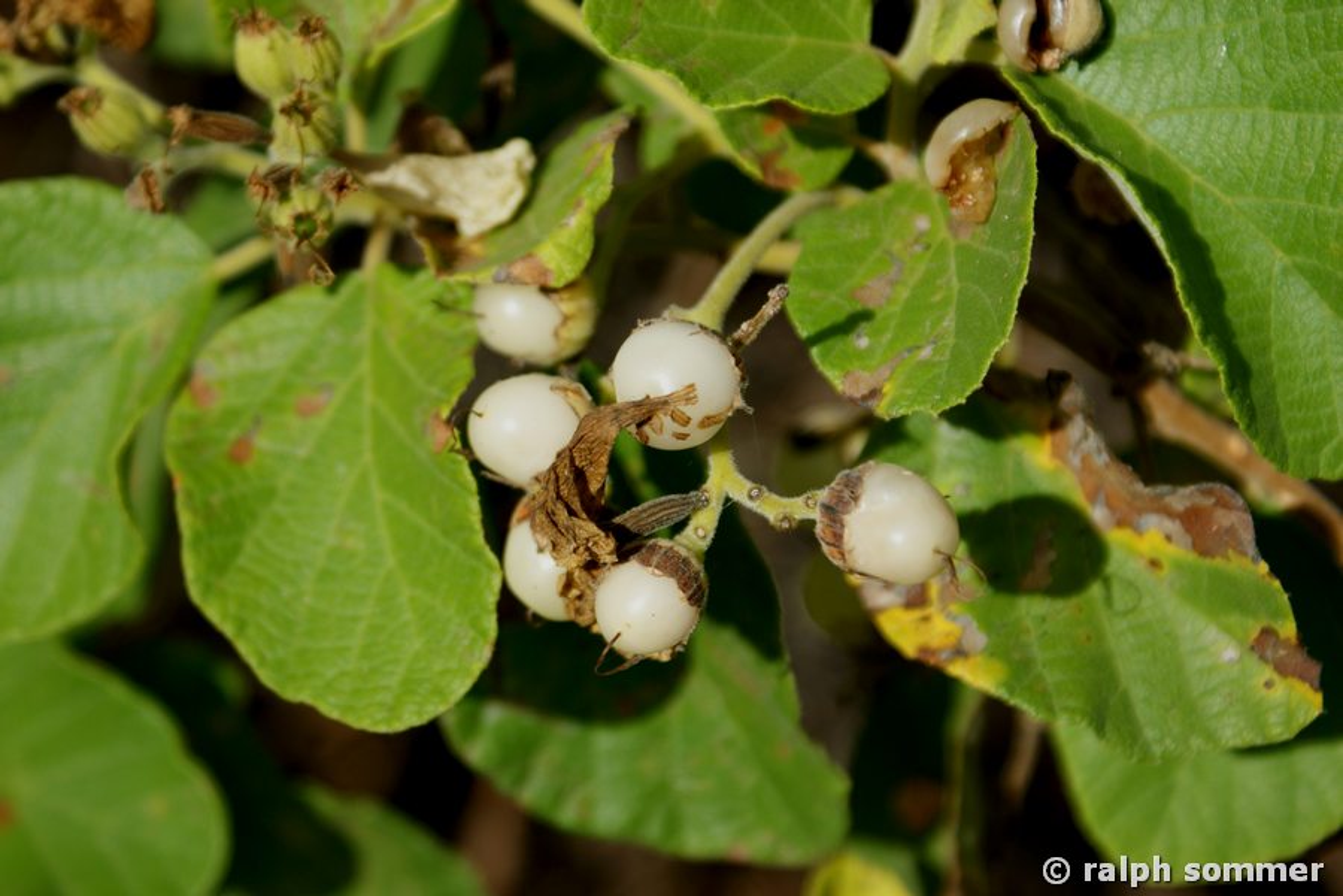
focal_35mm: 105
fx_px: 3917
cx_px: 672
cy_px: 448
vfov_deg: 13.0
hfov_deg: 19.5
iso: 100
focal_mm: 70
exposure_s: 1/500
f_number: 6.3
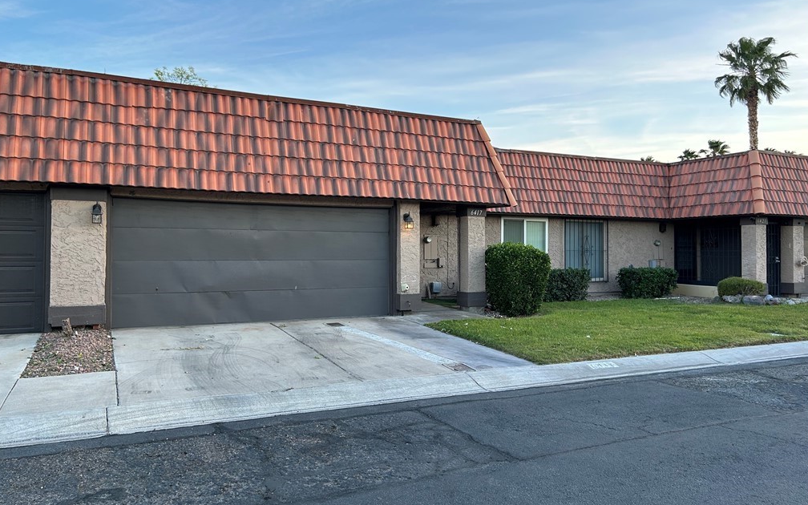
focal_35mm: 28
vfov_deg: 44.5
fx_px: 617
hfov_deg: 66.5
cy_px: 238
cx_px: 404
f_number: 1.5
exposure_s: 1/160
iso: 64
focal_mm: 5.7
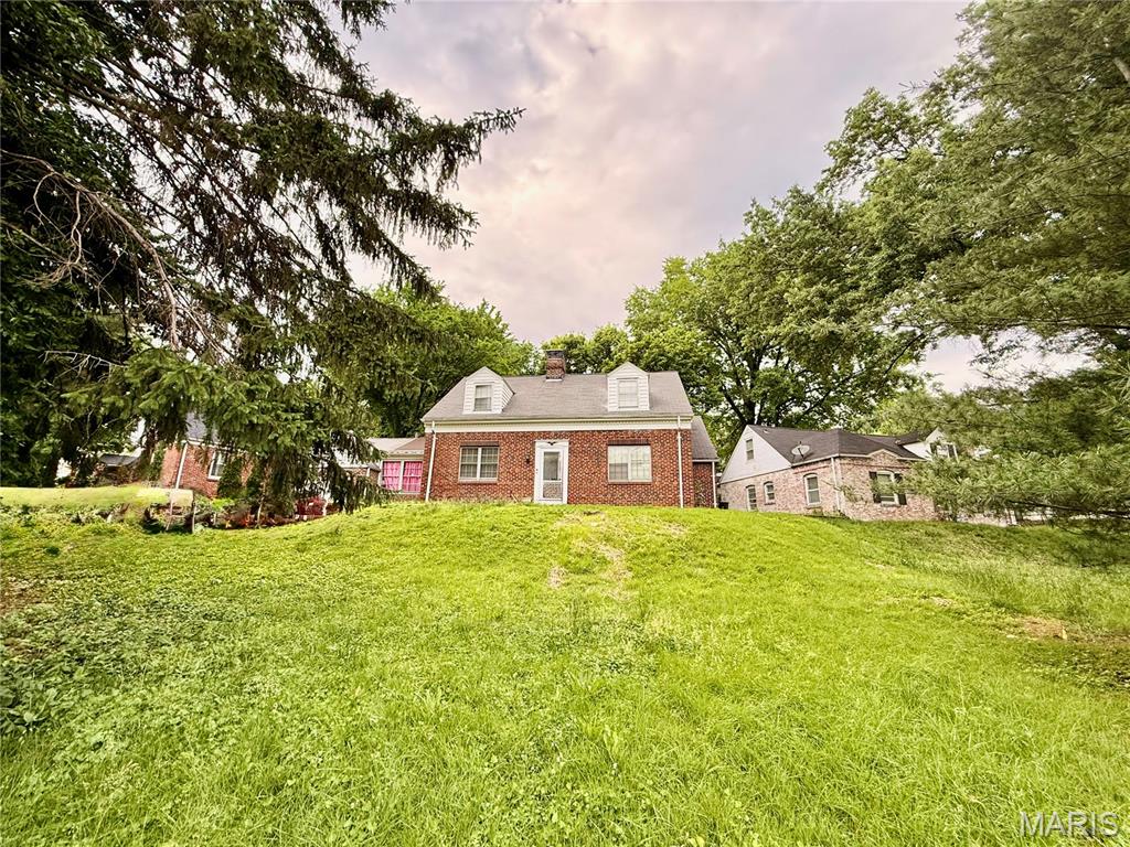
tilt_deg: +16.3
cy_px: 424
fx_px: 457
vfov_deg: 85.7
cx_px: 565
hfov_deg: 102.1
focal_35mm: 14
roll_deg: -0.3
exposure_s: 1/451
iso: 64
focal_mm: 2.22
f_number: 2.2
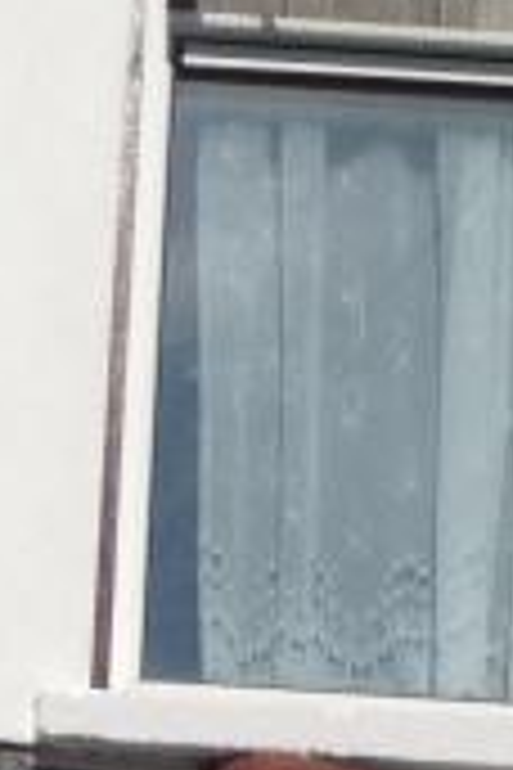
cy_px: 1094
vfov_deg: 9.2
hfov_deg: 6.3
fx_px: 4659
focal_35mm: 218
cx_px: -126
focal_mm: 4.28
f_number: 2.4
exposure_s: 1/5525
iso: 50
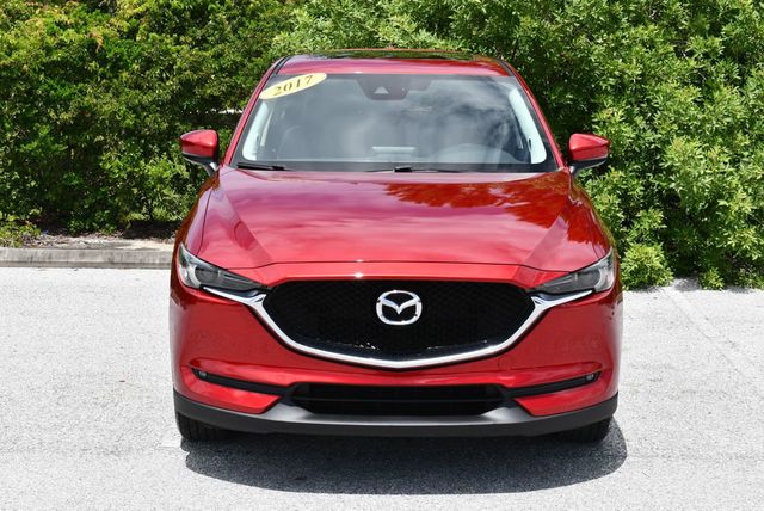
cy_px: 256
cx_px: 382
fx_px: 1444
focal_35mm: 68
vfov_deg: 20.1
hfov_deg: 29.6
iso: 125
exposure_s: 1/250
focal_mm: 34
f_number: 8
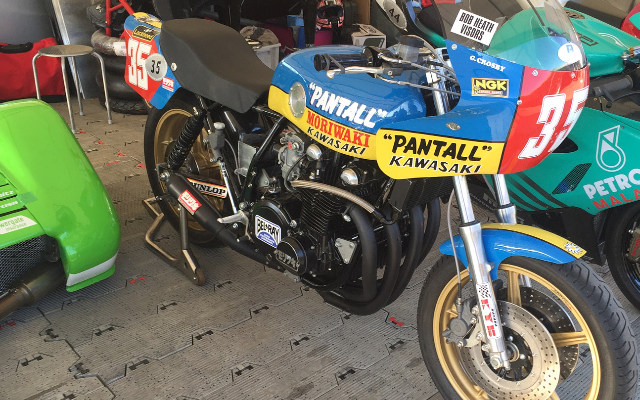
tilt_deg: -24.2
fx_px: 663
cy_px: 214
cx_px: 380
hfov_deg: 51.2
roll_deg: -1.8
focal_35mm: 38
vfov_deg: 33.6
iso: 32
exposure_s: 1/100
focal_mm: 4.15
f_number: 2.2
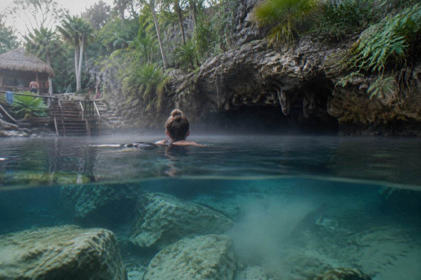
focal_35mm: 35
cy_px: 140
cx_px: 210
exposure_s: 1/640
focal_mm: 35
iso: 640
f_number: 5.6
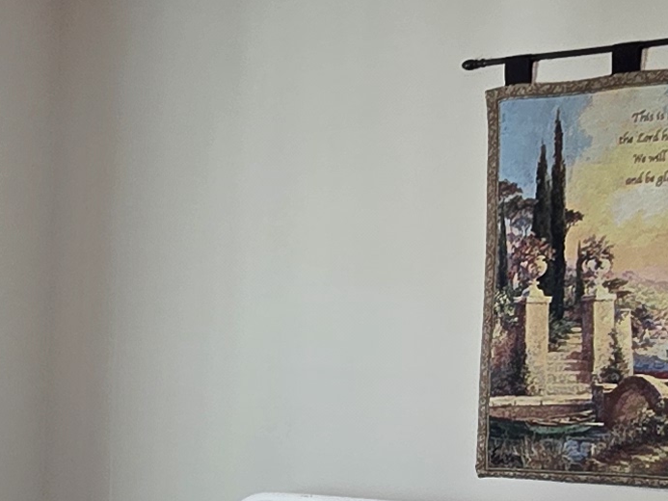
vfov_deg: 19.0
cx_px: 163
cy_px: 529
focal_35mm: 75
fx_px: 1448
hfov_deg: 25.7
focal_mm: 2.2
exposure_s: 1/60
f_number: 2.2
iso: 125
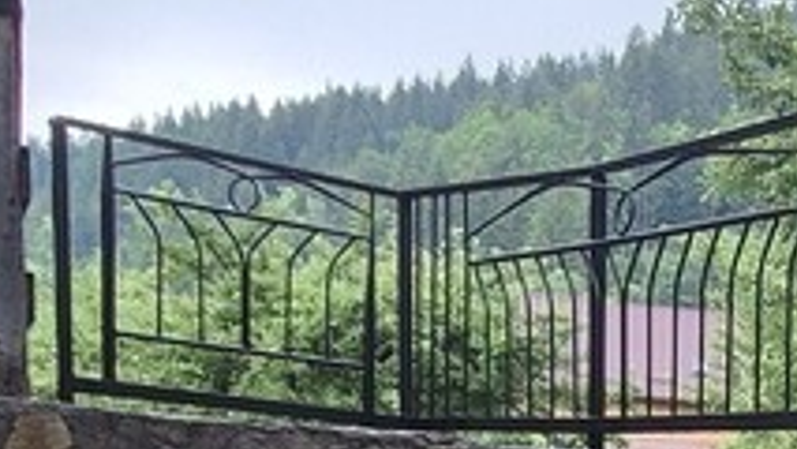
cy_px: 771
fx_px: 1438
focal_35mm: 68
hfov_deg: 25.0
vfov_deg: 15.6
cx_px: 1138
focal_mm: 2.2
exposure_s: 1/100
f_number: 2.2
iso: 50
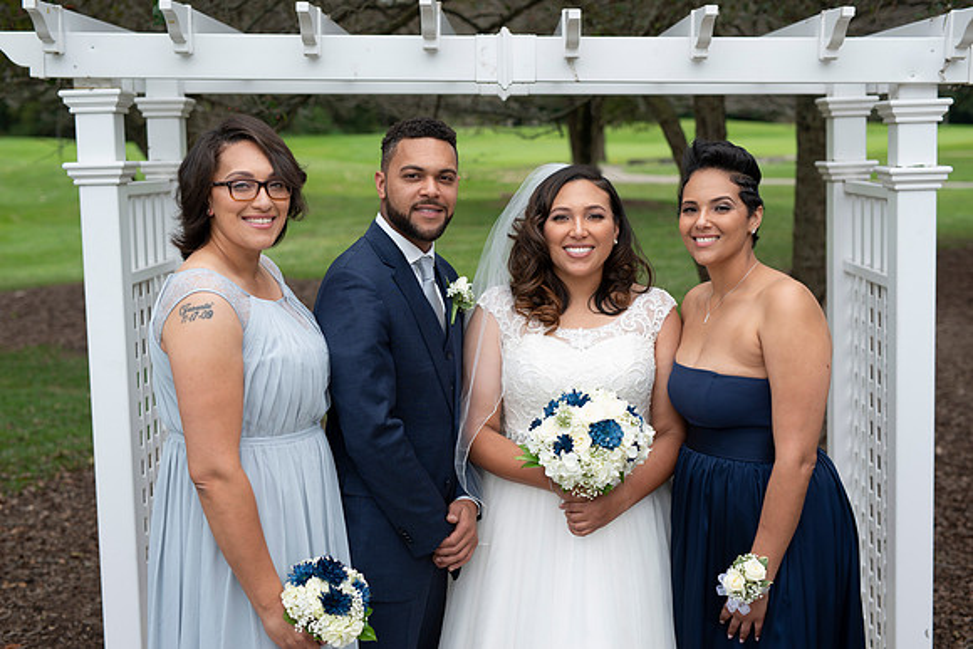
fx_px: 1352
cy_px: 324
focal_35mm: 50
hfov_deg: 39.6
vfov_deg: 27.0
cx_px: 486
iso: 100
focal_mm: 50
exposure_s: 1/250
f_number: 3.2
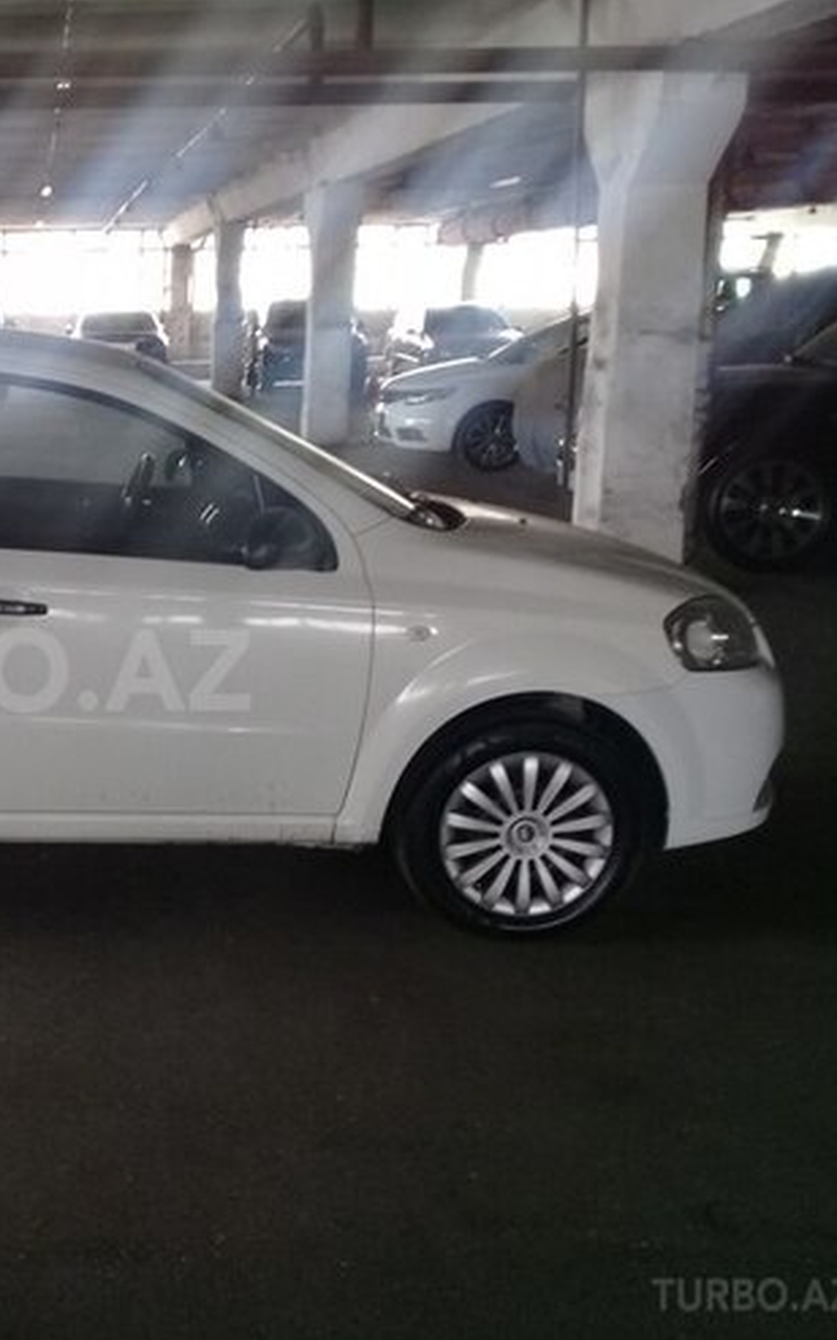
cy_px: 670
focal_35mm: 44
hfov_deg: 27.3
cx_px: -27
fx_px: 1606
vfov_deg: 45.3
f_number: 2.2
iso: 64
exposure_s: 1/33
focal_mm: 3.3
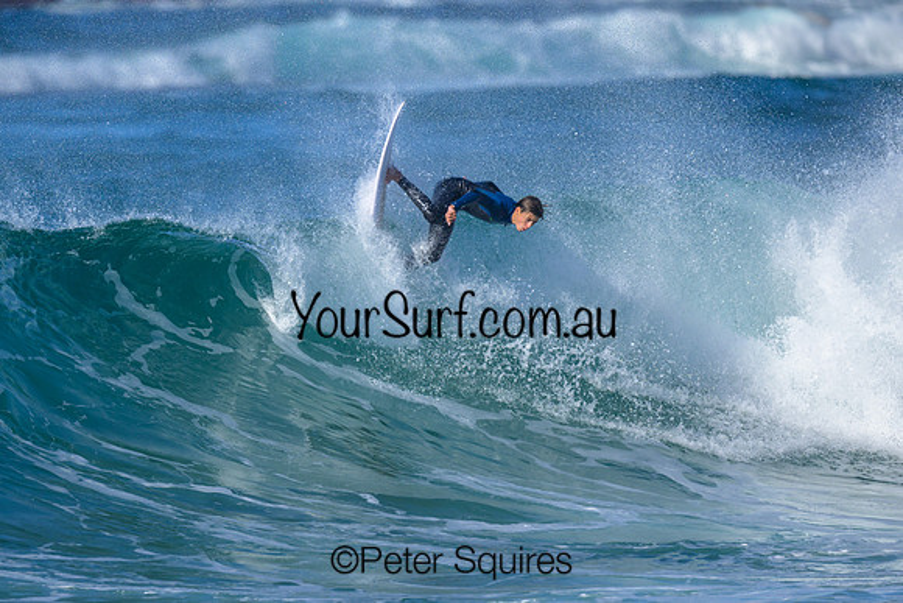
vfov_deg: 1.3
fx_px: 27596
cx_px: 297
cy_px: 348
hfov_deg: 1.9
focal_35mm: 1100
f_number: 6.3
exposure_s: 1/2000
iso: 280
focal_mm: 800
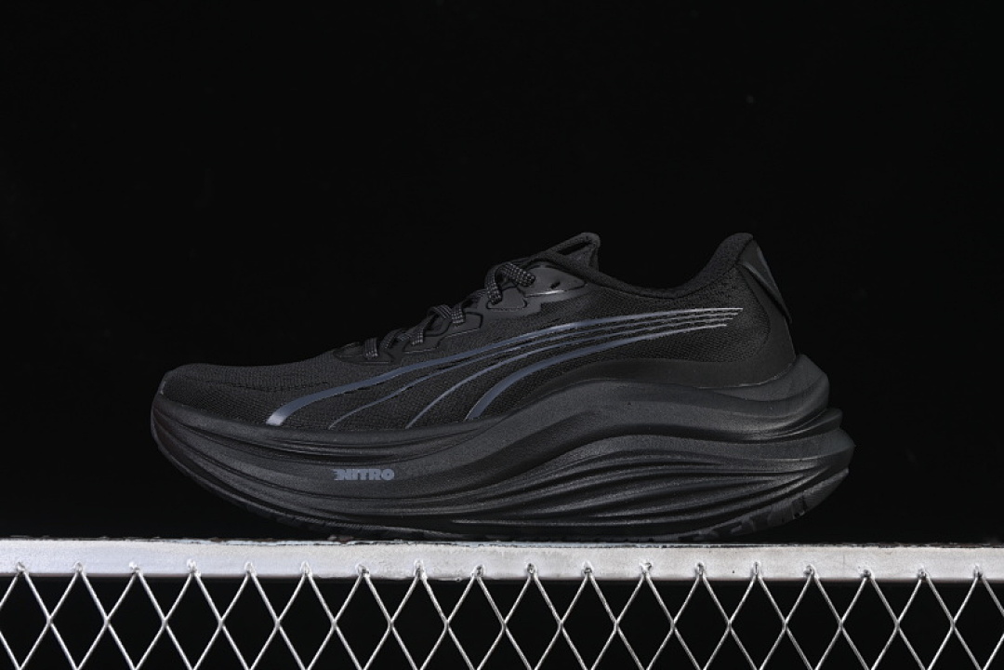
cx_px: 502
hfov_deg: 27.0
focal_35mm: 75
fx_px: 2092
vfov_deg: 18.2
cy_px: 335
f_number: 6.3
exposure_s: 1/60
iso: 160
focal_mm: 50
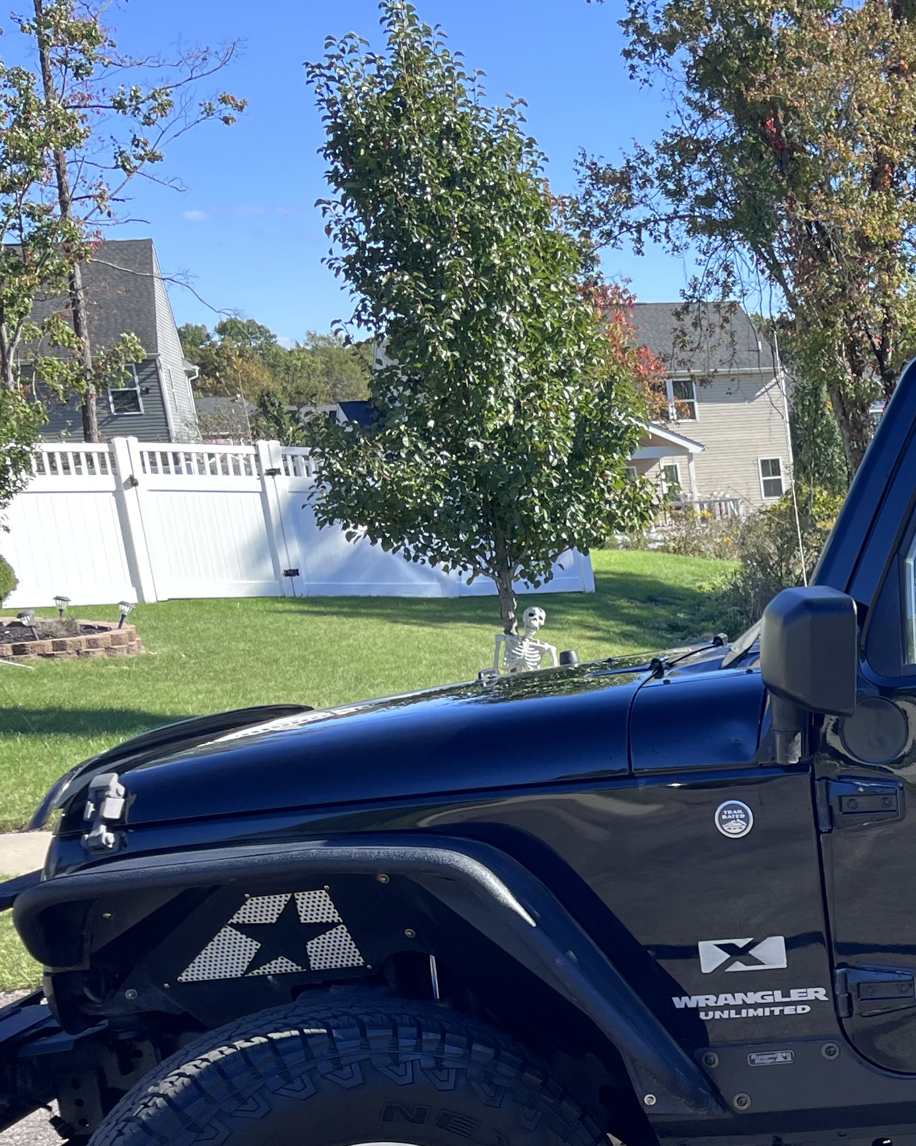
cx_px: 1218
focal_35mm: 59
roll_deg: +3.0
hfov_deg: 22.8
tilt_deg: -14.7
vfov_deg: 31.0
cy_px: 942
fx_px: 2000
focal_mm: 5.1
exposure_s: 1/657
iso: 50
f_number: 1.6
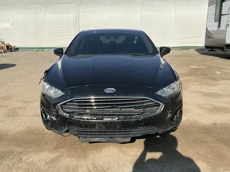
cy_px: 86
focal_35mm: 28
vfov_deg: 49.7
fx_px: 186
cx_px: 115
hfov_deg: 63.4
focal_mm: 3
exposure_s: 1/1912
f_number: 1.8
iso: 25
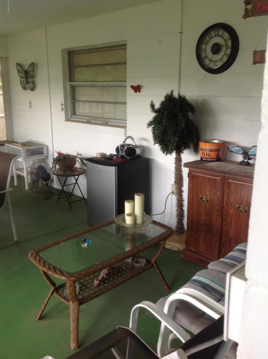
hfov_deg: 40.6
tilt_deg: -14.7
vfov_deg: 52.7
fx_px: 362
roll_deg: +0.6
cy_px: 180
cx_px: 134
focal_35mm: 35
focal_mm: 4.28
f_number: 2.4
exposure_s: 1/40
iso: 64
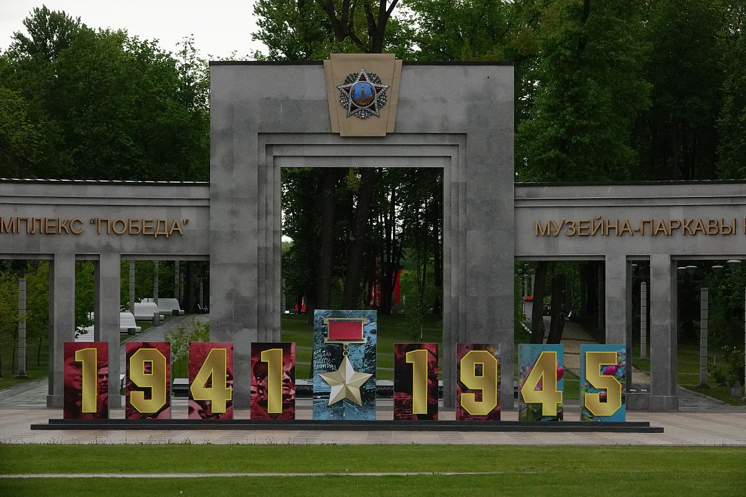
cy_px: 248
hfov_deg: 13.3
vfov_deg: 8.9
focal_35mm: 154
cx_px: 373
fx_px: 3191
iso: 2000
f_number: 8
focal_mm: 56.39
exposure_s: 1/160
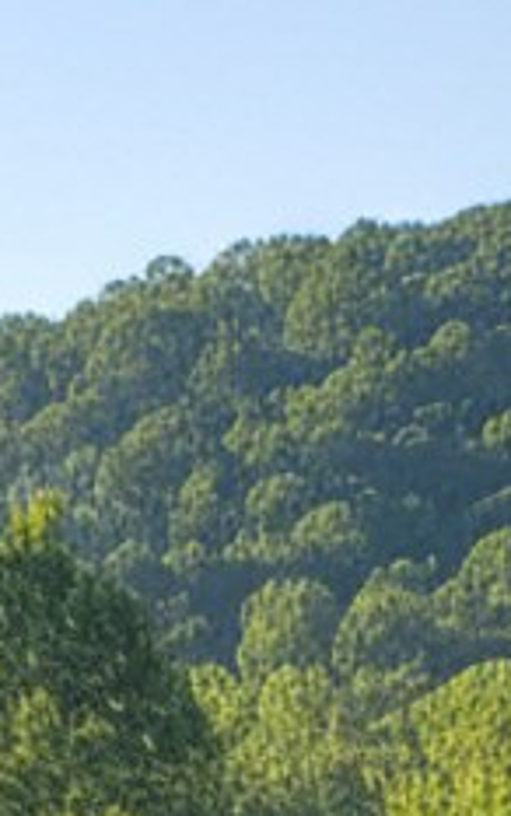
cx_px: 392
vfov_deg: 13.4
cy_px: 1411
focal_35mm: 142
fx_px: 3158
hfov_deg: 9.2
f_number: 1.5
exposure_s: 1/254
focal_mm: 5.7
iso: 1175
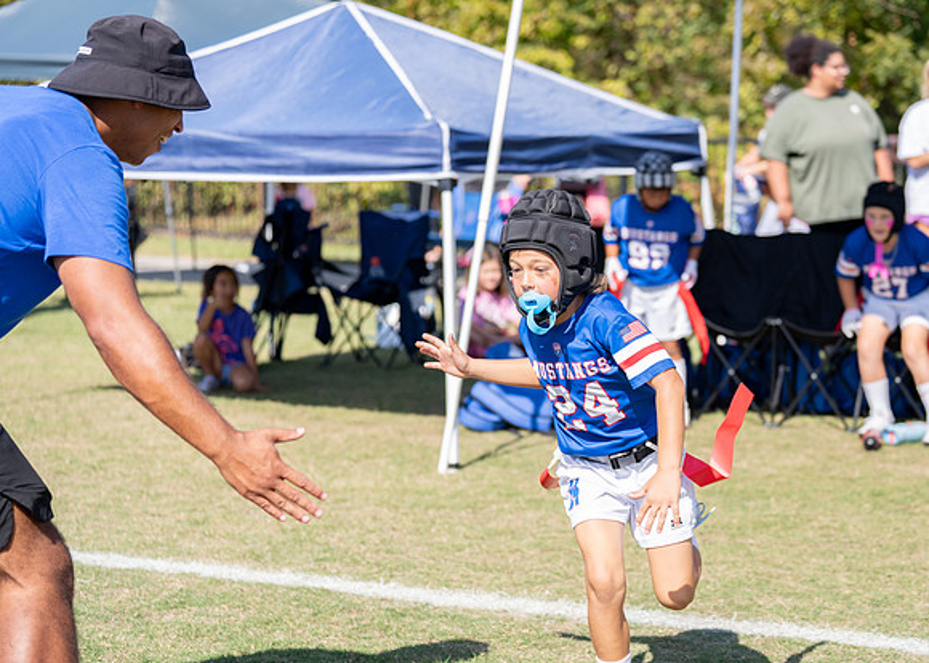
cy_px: 363
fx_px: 2153
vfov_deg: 17.5
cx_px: 546
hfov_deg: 24.3
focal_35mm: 82
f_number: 2.8
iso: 100
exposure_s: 1/1600
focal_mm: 70
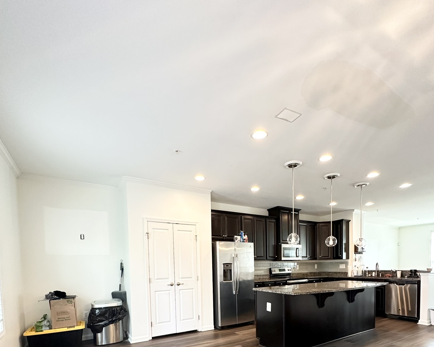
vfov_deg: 64.4
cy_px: 279
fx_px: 244
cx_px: 222
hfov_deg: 83.3
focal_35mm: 19
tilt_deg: -1.6
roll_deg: +1.6
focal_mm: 2.22
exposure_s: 1/60
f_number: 2.2
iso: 200
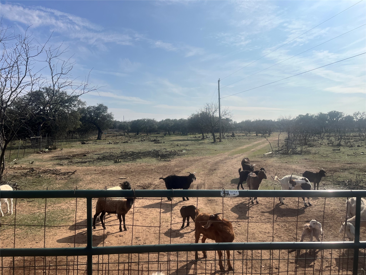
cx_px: 183
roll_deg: +0.6
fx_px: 275
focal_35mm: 26
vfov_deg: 53.1
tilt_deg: -1.9
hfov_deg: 67.3
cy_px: 138
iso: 50
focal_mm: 5.1
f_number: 1.6
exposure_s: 1/9901
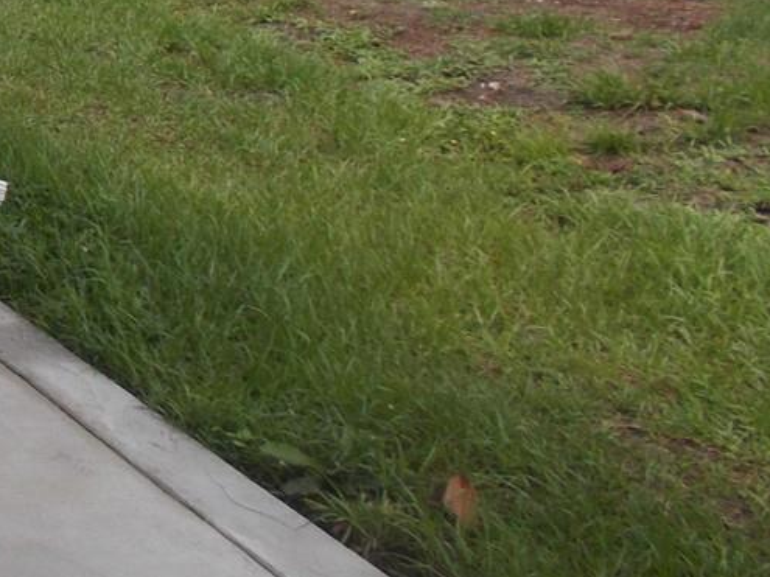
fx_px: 1868
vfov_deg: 16.8
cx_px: -462
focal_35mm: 84
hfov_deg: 19.5
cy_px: -121
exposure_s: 1/125
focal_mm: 4.6
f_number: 8
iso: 80
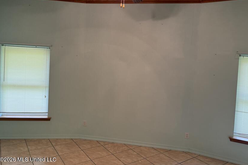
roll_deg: -3.3
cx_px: 127
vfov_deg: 49.4
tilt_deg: -2.5
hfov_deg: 69.4
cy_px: 72
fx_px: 179
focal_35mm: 26
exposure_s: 1/60
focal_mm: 6.76
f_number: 1.78
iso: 125
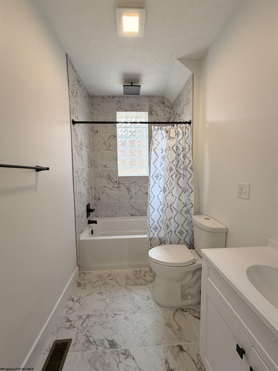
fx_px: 150
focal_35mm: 14
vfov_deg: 102.1
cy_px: 186
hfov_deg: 85.7
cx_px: 139
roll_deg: +0.6
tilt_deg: -4.2
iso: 160
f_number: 2.2
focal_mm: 2.22
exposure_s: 1/121
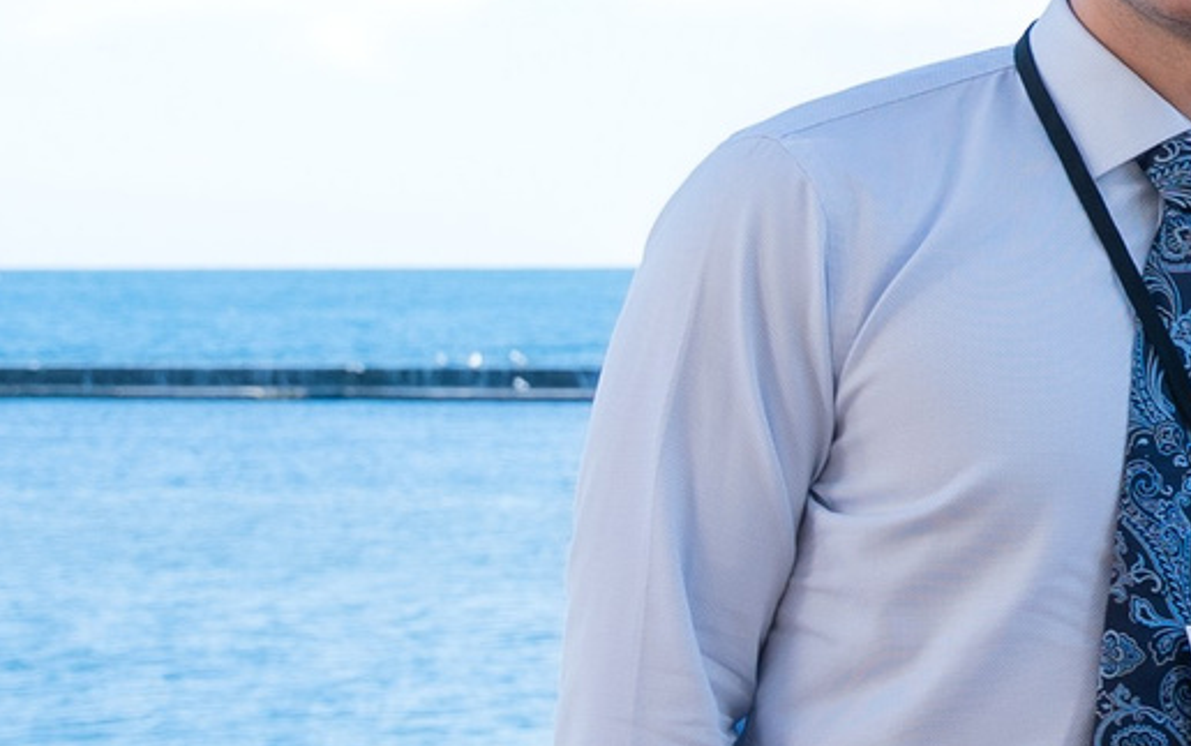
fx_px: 5163
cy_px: 891
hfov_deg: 11.1
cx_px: 2813
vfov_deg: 8.2
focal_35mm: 159
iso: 125
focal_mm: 24
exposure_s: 1/200
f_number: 4
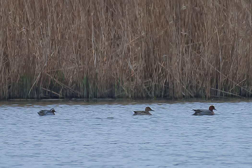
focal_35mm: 500
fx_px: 3500
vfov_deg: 2.7
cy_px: 84
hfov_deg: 4.1
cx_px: 126
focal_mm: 500
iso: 1600
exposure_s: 1/3200
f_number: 5.6
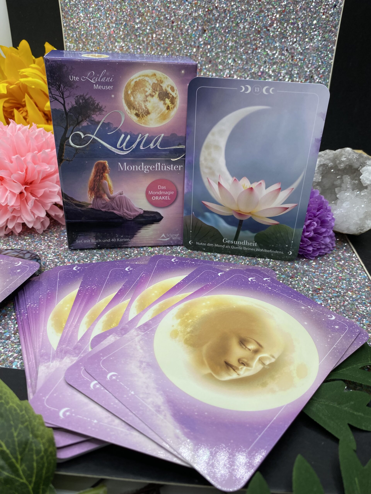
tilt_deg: -31.7
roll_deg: -1.5
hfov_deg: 53.1
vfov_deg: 67.3
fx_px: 372
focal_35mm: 26
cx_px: 186
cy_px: 247
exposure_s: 1/752
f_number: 1.8
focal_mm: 4.25
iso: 32
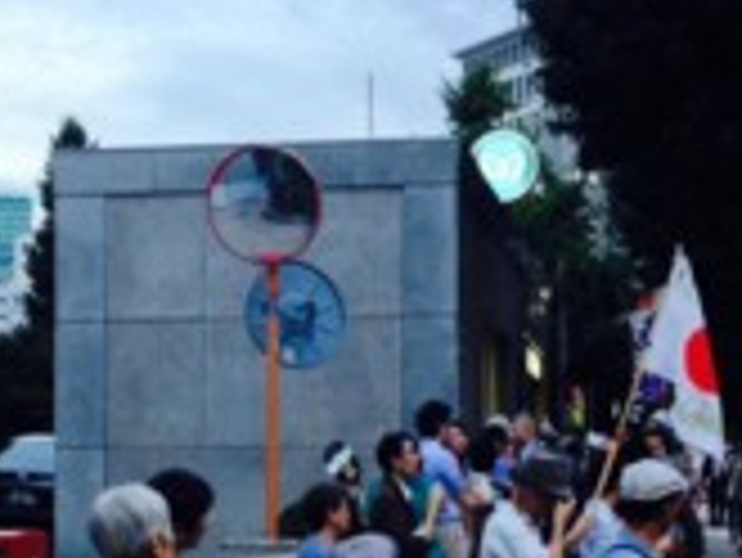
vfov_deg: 16.3
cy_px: 482
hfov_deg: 21.7
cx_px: 337
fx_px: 1931
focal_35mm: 90
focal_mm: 4.12
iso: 160
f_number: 2.4
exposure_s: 1/20
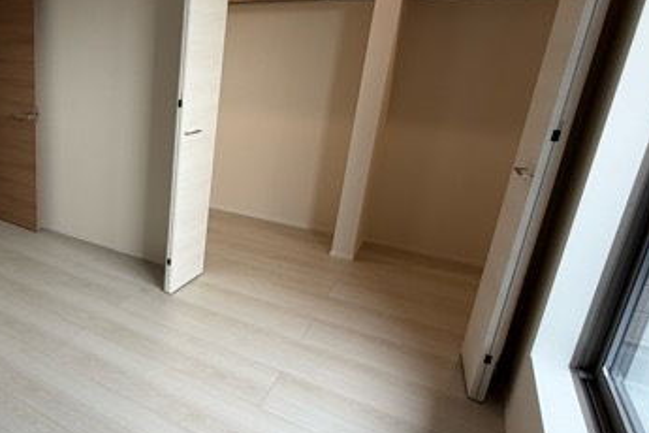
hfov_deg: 58.4
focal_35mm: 27
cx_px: 73
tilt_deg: -16.5
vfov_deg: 47.8
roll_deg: +0.2
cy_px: 188
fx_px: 487
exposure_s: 1/121
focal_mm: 2.22
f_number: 2.2
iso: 160
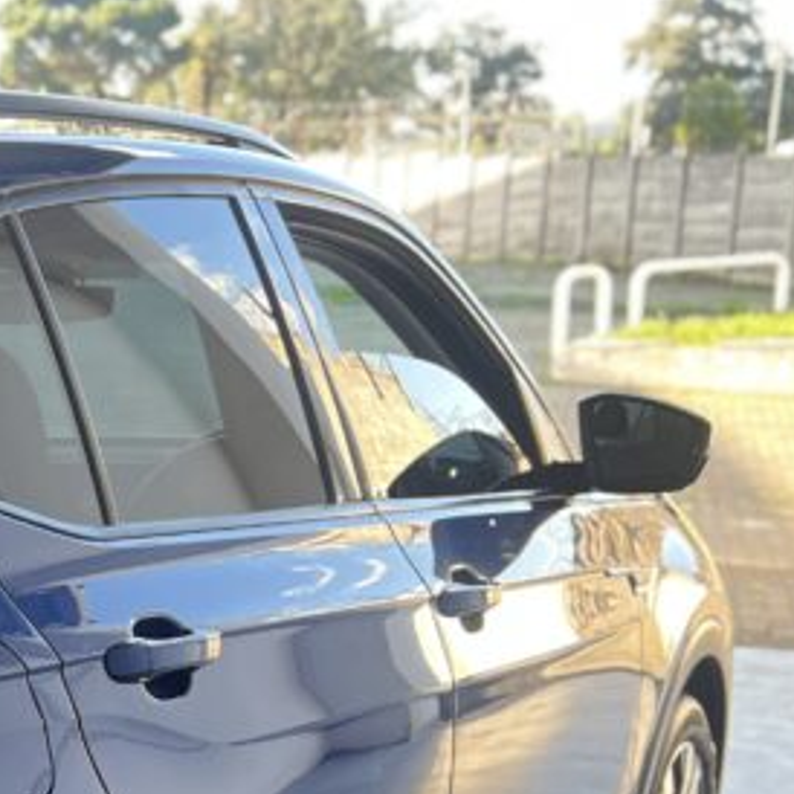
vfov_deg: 19.5
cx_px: -426
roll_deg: +3.0
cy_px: 811
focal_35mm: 86
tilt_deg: -14.0
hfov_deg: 17.9
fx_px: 2232
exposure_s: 1/121
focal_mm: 5.7
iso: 64
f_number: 1.5
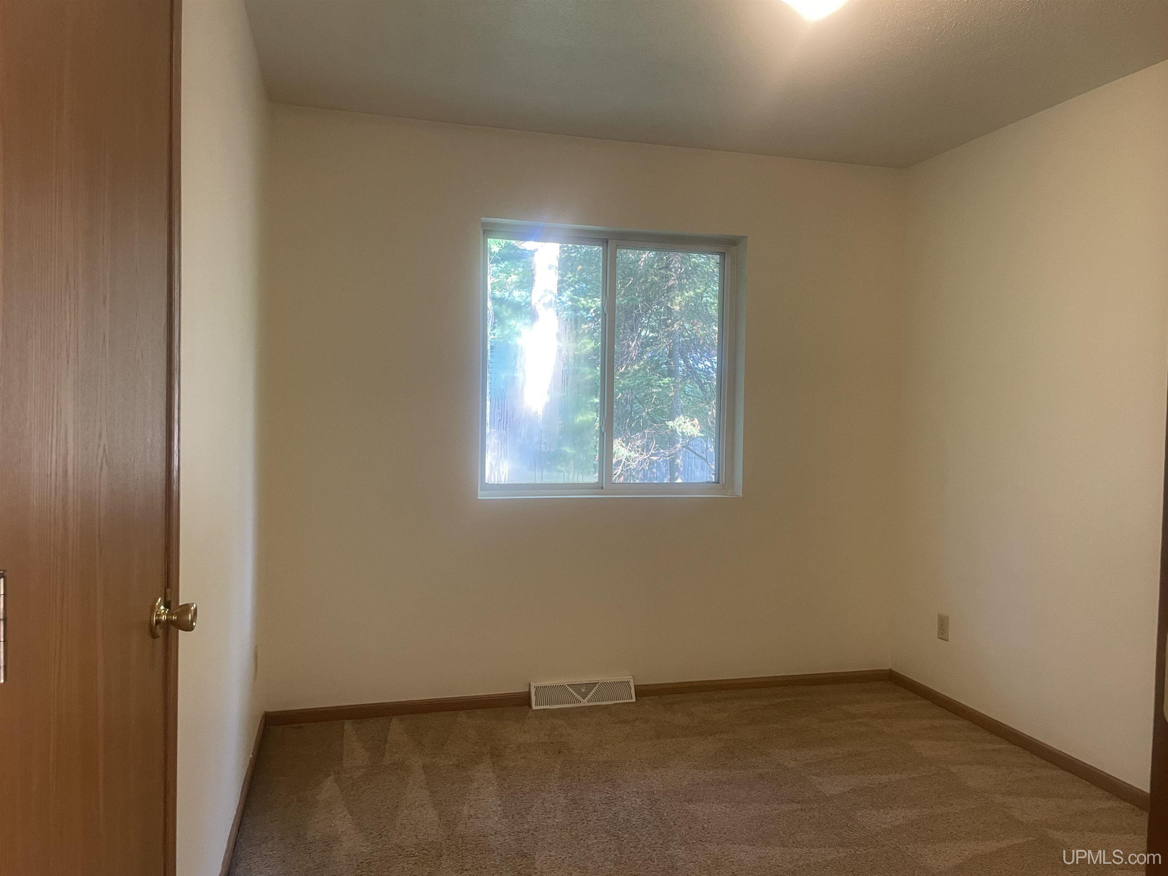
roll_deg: -0.7
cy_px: 438
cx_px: 584
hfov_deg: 67.3
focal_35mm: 26
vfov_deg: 53.1
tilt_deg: -0.9
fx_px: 877
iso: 200
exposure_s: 1/60
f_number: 1.6
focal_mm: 4.2
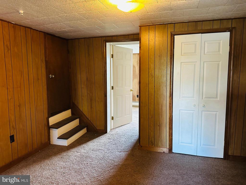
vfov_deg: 56.8
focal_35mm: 24
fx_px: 171
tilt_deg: -7.0
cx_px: 123
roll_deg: -0.3
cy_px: 92
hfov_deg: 71.6
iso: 800
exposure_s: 1/40
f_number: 1.78
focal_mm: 6.86
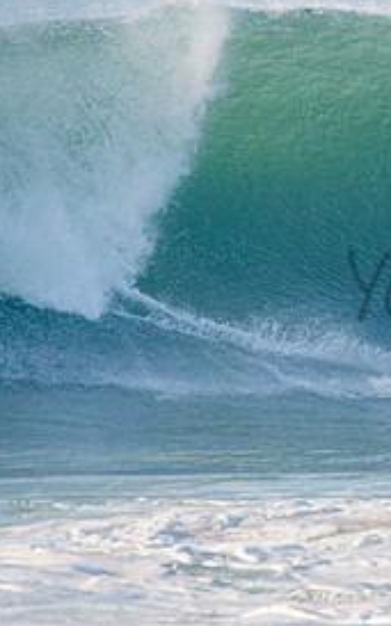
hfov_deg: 1.2
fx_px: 18433
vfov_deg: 1.9
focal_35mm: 1080
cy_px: 266
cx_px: 583
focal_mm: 500
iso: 280
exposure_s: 1/1600
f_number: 5.6
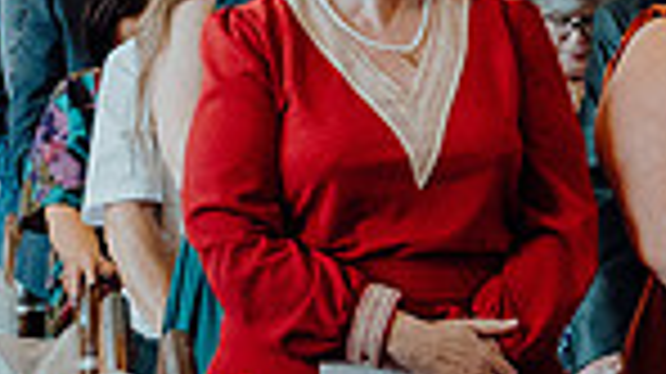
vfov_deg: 5.8
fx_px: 3706
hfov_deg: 9.8
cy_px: 196
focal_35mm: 210
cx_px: 1107
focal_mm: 34
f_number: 3.5
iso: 2500
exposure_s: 1/200
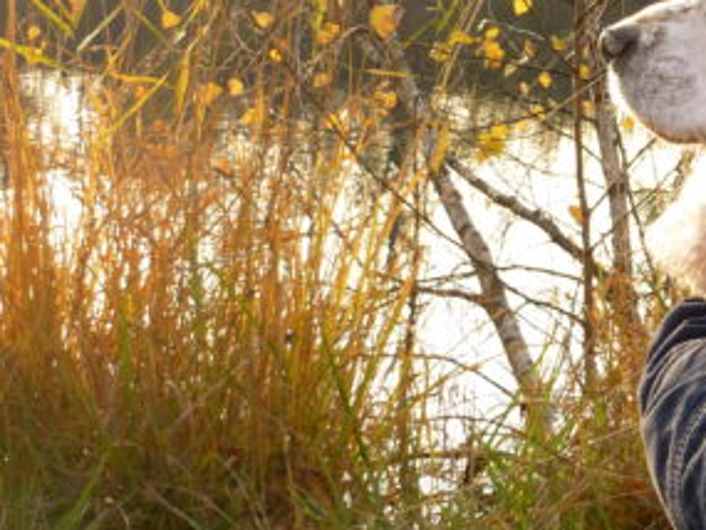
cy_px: -7
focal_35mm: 111
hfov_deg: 16.9
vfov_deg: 13.2
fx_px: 2265
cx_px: 872
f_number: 3.6
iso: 100
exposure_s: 1/100
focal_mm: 6.5
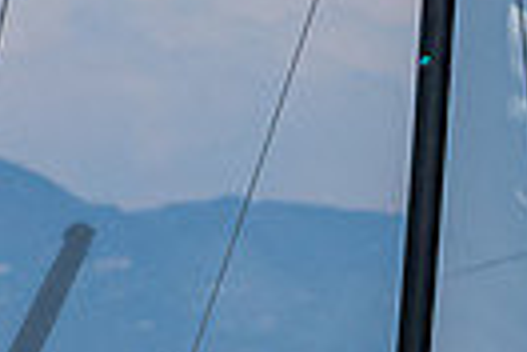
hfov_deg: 1.3
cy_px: 214
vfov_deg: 0.9
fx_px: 23157
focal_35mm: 1582
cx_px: -77
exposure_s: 1/2500
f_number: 6.3
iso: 400
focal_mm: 175
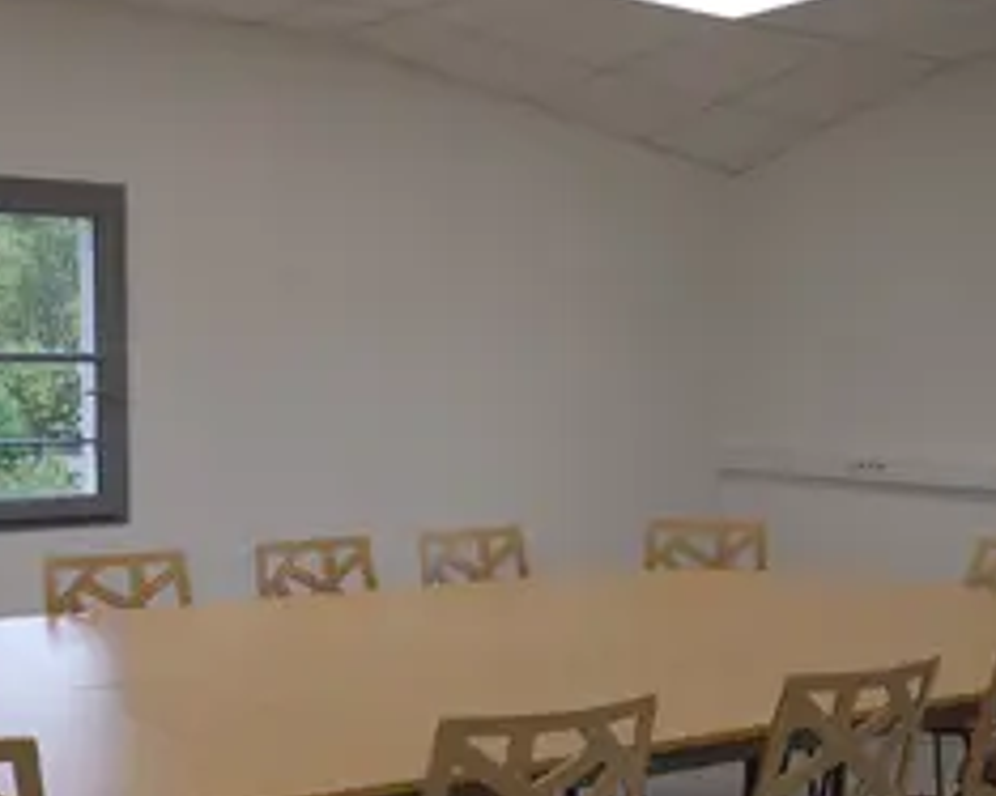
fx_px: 1414
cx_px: 345
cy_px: 592
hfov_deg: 38.4
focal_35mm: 48
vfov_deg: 30.9
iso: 200
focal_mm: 12
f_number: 4
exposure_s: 1/125
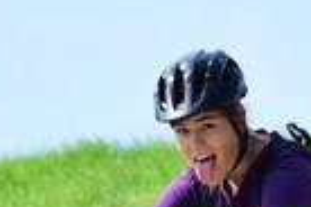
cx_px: 261
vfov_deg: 1.8
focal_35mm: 778
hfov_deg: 2.7
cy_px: 325
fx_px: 6721
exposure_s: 1/1250
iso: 400
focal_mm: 70
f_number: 5.6
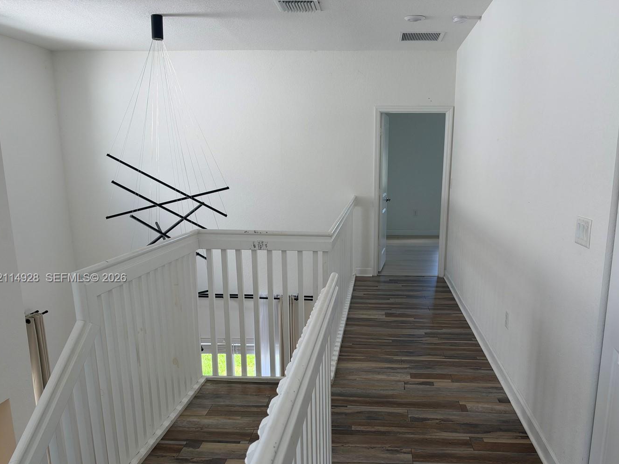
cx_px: 355
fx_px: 519
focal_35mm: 29
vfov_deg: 47.9
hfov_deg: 61.4
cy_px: 278
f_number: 1.8
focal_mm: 6.93
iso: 100
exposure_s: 1/120
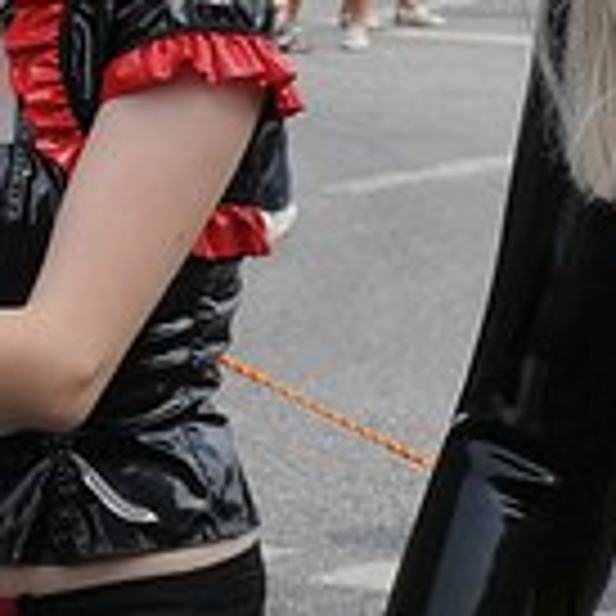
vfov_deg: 8.3
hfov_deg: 8.3
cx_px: 967
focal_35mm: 205
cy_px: 931
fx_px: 4127
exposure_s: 1/800
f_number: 6.3
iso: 200
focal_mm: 22
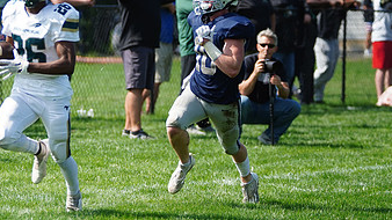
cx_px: 63
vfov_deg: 3.8
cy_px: 57
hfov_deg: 6.8
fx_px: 3284
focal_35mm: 316
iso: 400
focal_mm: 176
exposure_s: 1/3200
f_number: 2.8
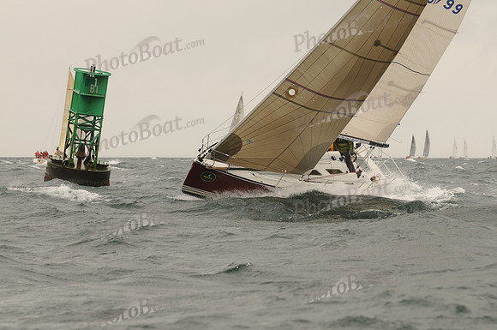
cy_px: 165
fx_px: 2109
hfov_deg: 13.4
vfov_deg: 8.9
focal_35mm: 153
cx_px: 248
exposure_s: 1/1000
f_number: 4
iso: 200
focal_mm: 102
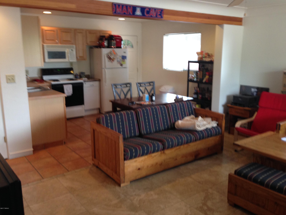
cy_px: 108
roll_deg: -1.1
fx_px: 273
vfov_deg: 42.9
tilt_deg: -11.8
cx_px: 143
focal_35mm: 33
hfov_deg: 55.4
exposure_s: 1/20
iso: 100
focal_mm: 4.12
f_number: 2.4
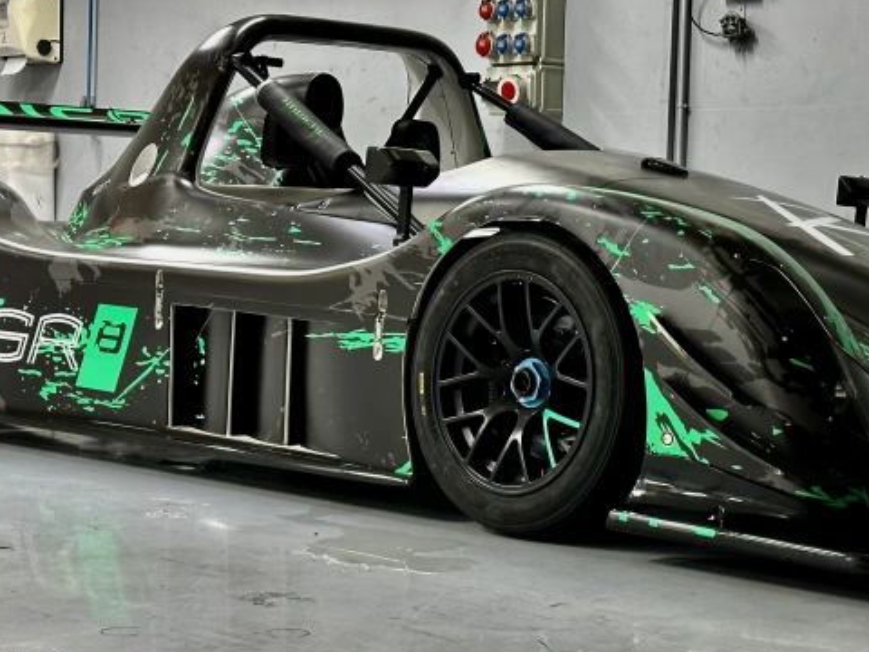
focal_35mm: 80
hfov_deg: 24.4
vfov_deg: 18.4
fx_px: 2008
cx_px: 503
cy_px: 351
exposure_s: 1/50
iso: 160
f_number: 1.78
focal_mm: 6.86
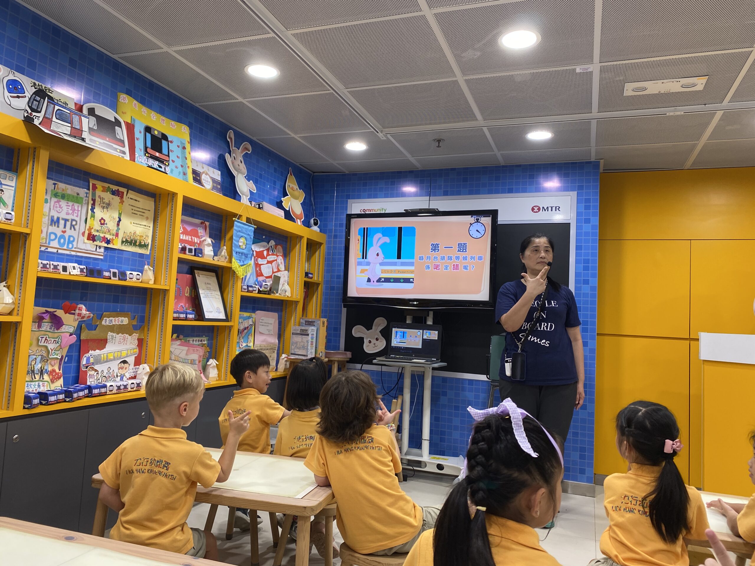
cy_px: 283
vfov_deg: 53.1
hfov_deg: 67.3
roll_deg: -3.5
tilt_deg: +4.5
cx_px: 378
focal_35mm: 26
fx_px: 567
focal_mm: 4.25
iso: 125
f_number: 1.8
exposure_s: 1/100
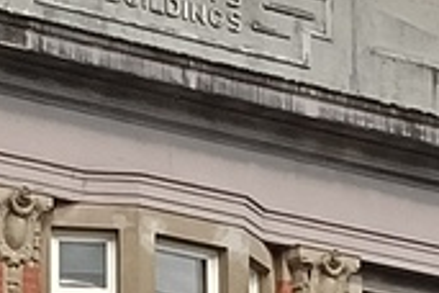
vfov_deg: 4.4
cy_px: 560
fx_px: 3731
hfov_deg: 6.7
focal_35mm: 306
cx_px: 193
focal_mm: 3.98
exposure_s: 1/429
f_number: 1.8
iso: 64
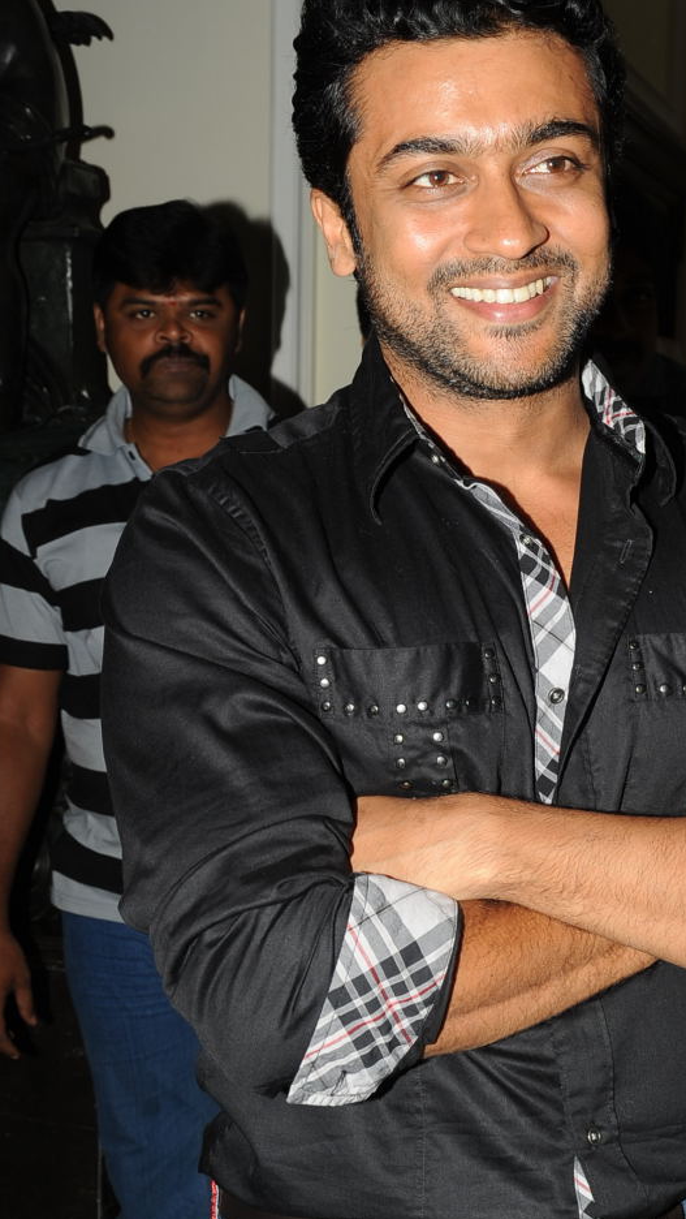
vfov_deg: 31.0
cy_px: 675
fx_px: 2197
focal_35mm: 68
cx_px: 516
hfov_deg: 17.6
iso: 200
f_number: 9
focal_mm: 38
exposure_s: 1/125
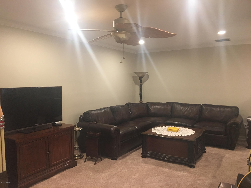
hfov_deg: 61.7
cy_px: 94
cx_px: 126
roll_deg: -1.9
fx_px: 210
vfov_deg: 48.2
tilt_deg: -1.5
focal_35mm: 29
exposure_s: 1/8
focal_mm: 4.15
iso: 80
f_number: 2.2
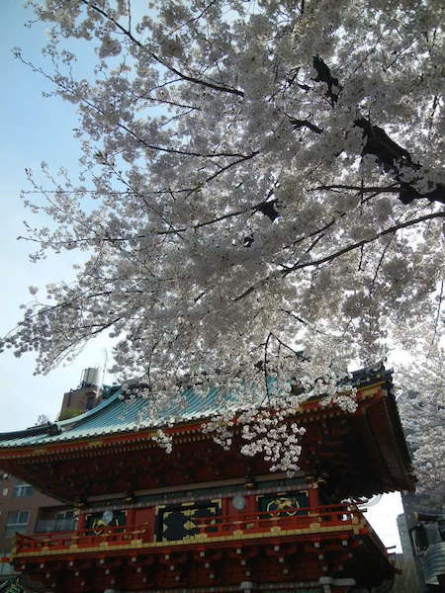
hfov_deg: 46.8
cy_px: 296
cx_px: 222
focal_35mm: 30
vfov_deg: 60.0
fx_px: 514
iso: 160
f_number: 7
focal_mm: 5.4
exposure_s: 1/415
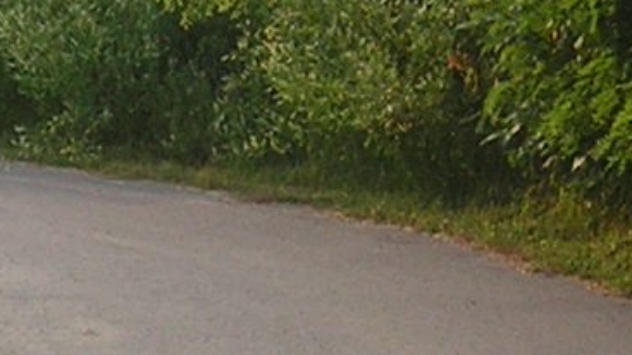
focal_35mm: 171
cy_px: 312
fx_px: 2864
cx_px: 350
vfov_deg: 7.1
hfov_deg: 12.6
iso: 50
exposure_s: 1/315
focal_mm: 4.7
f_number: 2.6
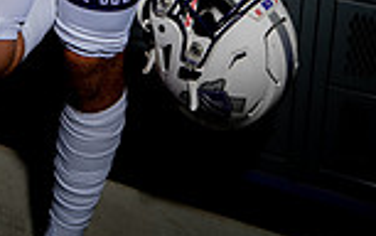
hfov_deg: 28.2
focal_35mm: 72
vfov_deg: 13.9
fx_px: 739
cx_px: 98
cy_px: -300
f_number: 5.6
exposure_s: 1/250
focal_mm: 24
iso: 200
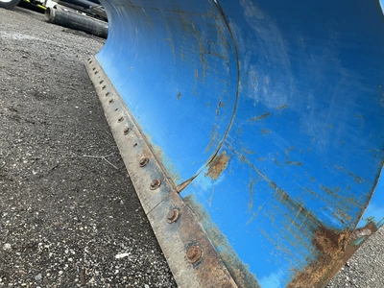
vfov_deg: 48.2
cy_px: 144
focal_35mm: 29
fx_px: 322
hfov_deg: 61.7
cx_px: 192
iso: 25
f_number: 1.8
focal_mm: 3
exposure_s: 1/122
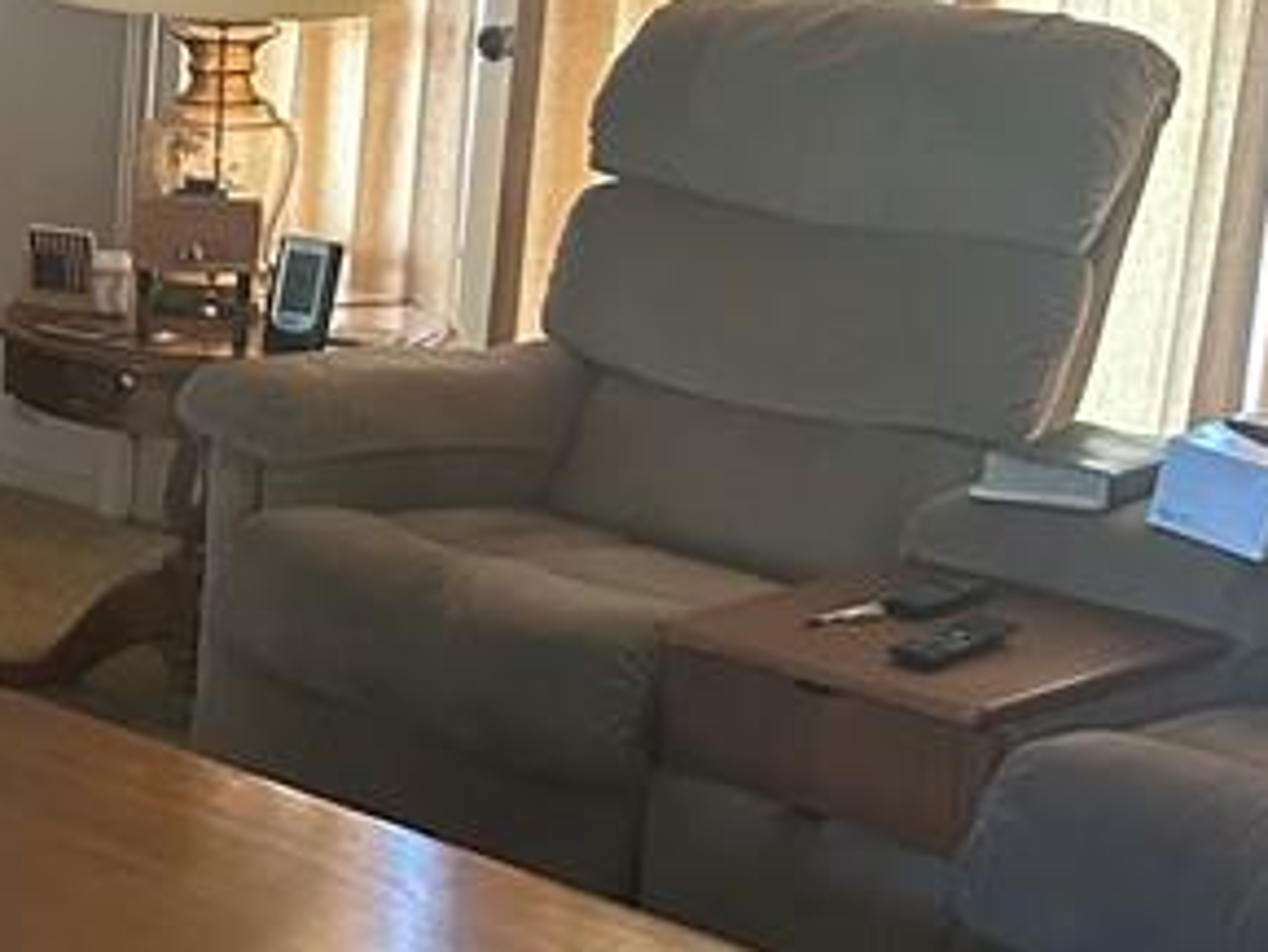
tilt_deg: -12.2
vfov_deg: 17.4
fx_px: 3115
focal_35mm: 85
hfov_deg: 20.9
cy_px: 469
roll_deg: -1.4
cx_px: -399
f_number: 1.78
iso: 800
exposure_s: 1/40
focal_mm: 6.86
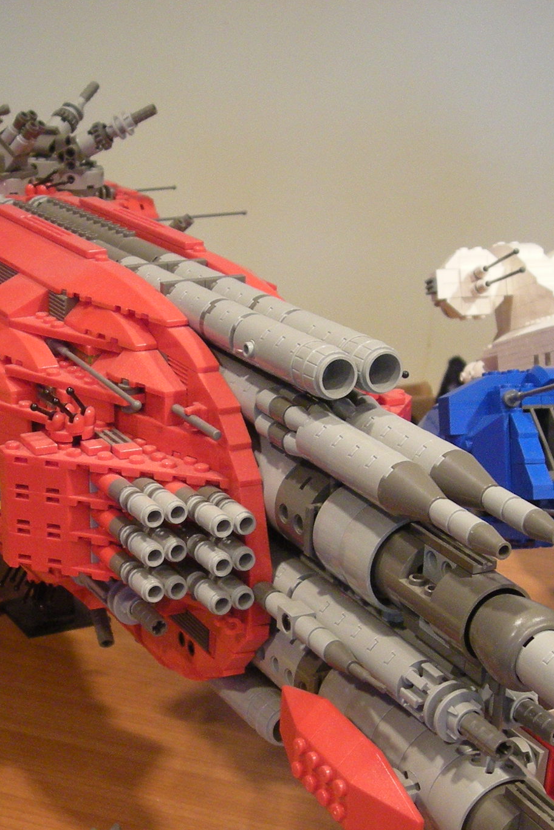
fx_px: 1592
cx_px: 160
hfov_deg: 19.6
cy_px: 583
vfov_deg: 28.9
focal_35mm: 69
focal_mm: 5.7
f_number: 2.8
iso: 187
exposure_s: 1/7.9
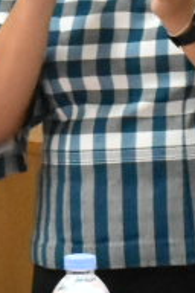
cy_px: 46
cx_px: 69
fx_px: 2673
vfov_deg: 6.3
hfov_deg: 4.2
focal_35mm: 329
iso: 3200
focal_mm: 26
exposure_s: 1/200
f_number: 7.1
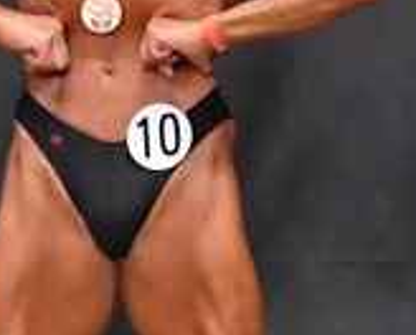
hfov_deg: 1.9
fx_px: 12280
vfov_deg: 1.6
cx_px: 506
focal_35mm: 995
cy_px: 145
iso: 6400
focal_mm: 150
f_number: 5.6
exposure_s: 1/400
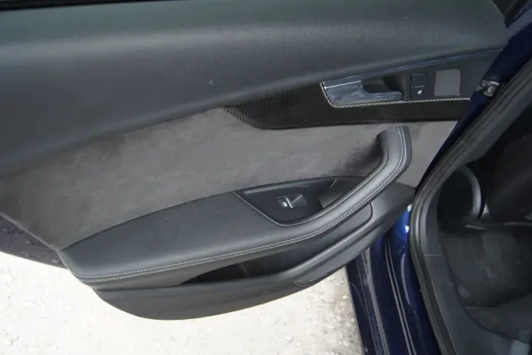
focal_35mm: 34
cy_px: 178
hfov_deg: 55.8
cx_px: 263
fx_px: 502
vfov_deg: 38.9
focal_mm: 22
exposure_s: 1/40
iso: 100
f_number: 4
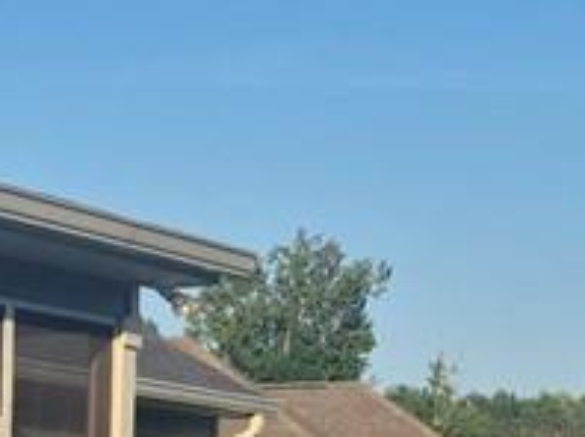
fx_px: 2009
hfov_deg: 14.7
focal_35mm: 119
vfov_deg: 12.0
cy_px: 588
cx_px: -431
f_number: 1.8
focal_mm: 5.4
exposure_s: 1/1400
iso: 25
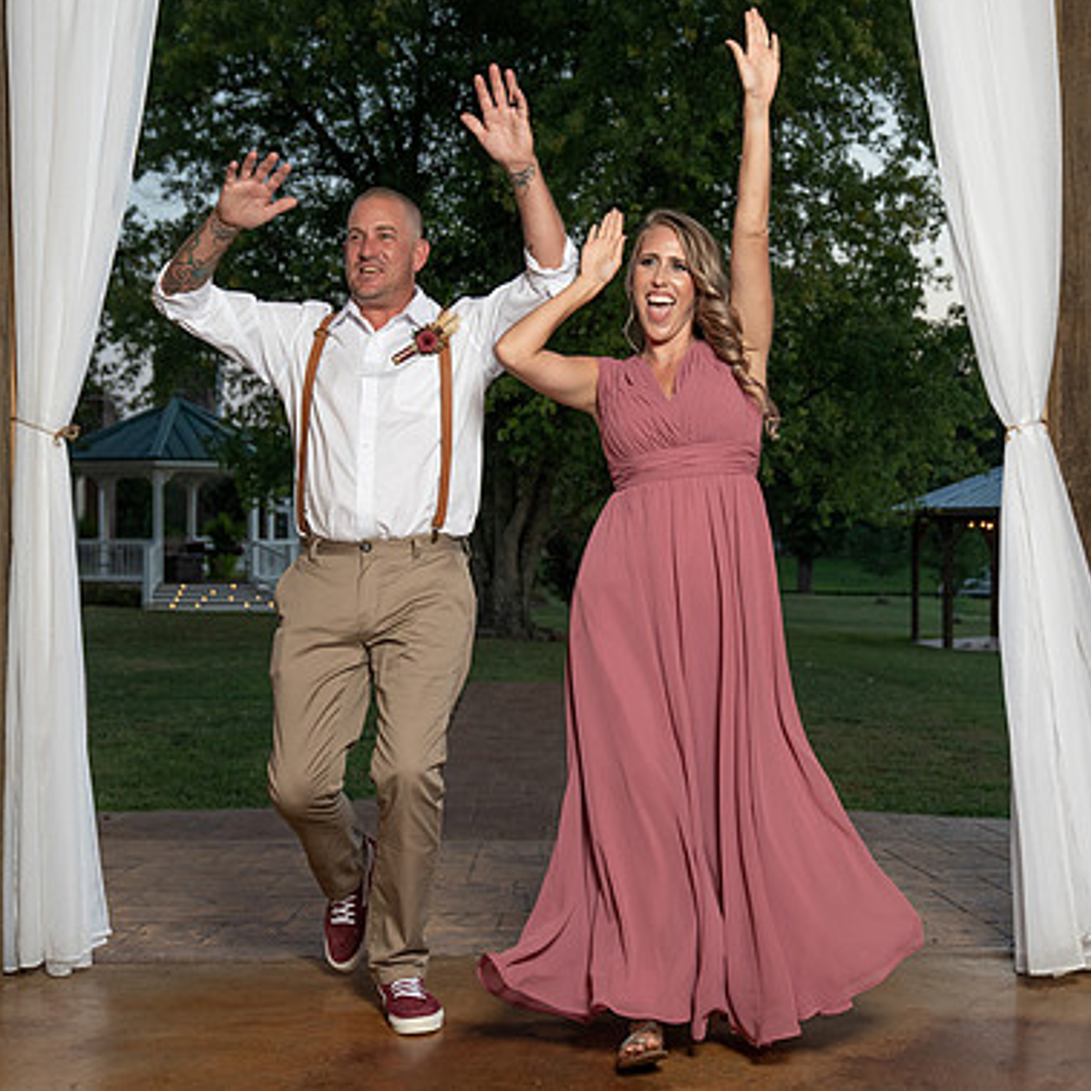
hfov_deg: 31.0
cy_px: 555
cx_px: 638
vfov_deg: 31.1
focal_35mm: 55
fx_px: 1961
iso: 1000
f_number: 4
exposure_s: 1/200
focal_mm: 38
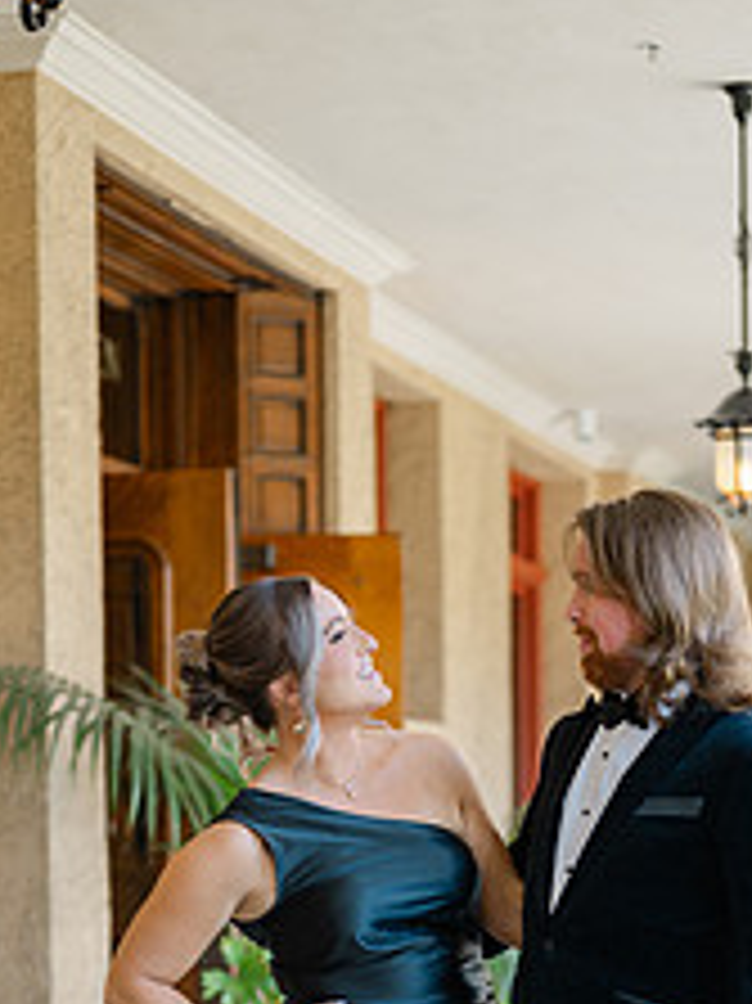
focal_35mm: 97
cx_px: 419
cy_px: 990
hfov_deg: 15.2
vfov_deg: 19.7
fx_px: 2812
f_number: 1.8
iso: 64
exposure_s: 1/160
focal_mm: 50
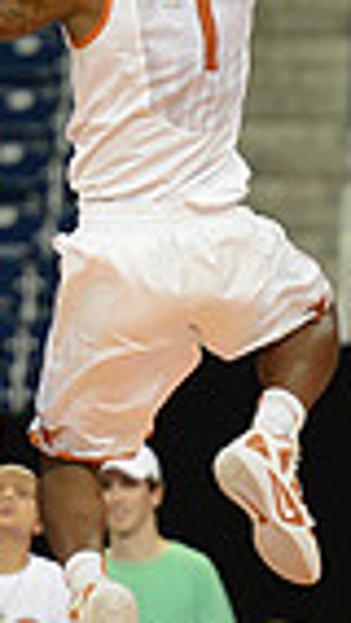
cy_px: 235
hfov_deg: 1.4
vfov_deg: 2.5
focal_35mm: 855
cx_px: -53
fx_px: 14130
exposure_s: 1/1000
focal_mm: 200
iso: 2500
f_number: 2.8
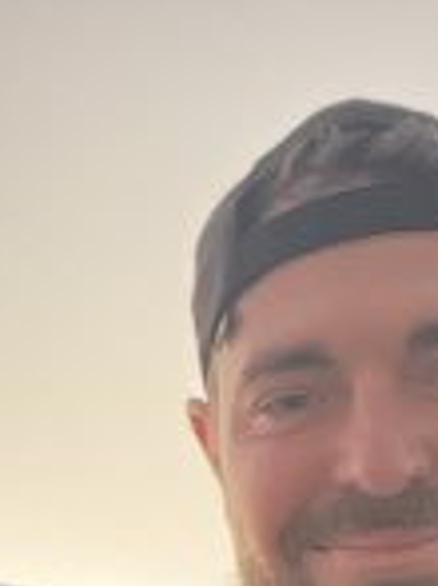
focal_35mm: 98
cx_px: 4
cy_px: 658
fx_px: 1656
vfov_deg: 19.2
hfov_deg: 14.8
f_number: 2.2
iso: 320
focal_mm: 2.71
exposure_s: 1/60
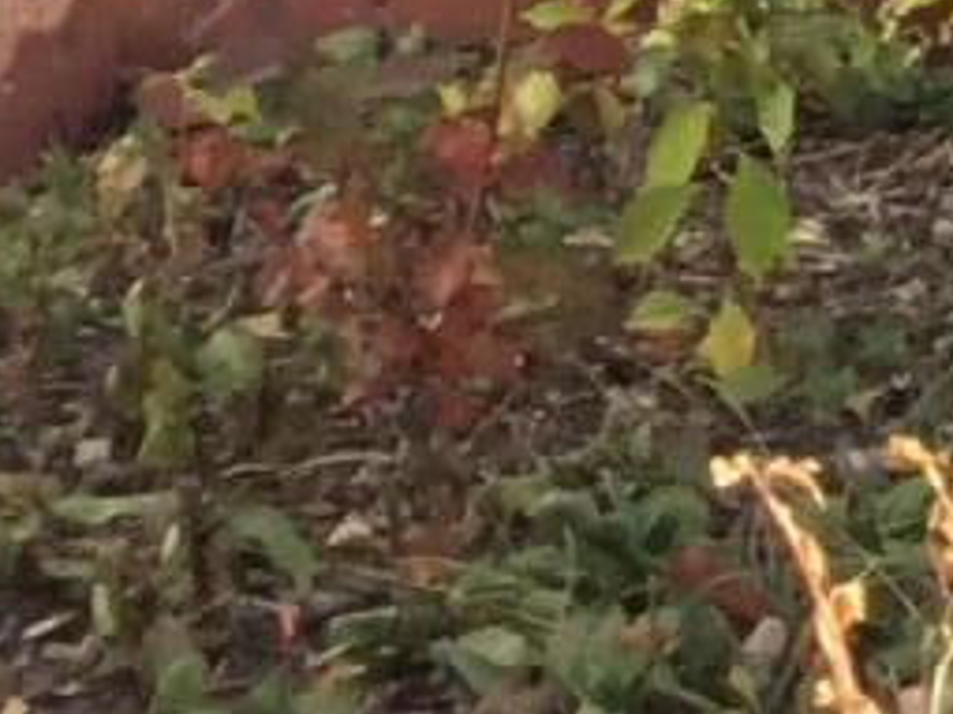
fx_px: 6687
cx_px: 2803
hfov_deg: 7.3
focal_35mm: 243
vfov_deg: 5.8
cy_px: -1256
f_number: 2.4
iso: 25
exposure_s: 1/357
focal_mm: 3.3
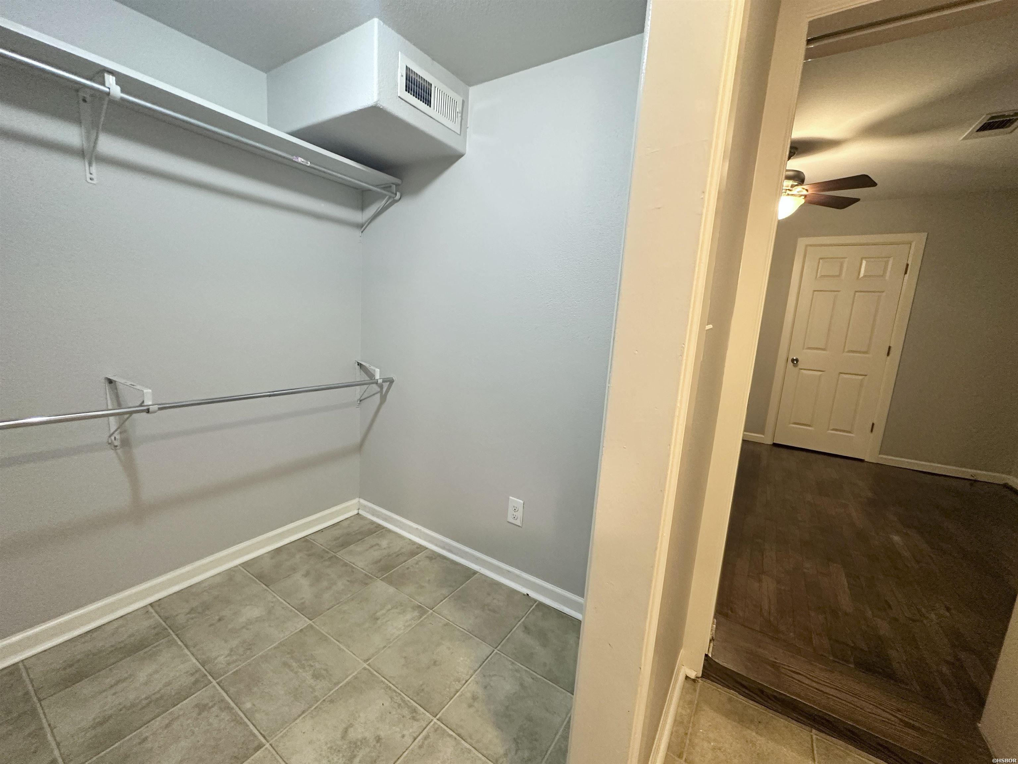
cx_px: 509
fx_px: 412
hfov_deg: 102.1
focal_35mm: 14
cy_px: 382
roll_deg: -4.2
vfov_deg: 85.7
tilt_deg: -8.3
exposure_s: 1/60
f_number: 2.2
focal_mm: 2.22
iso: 320
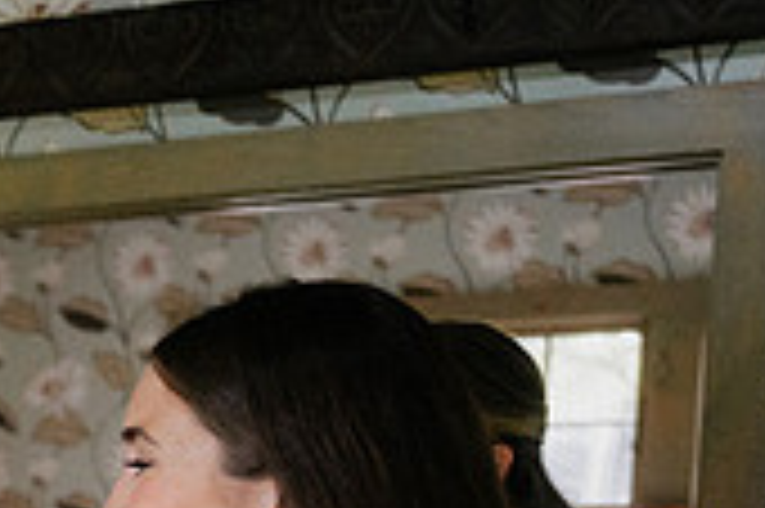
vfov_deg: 12.9
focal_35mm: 99
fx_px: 2102
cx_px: -351
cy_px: 829
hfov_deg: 18.5
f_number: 2.8
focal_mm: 29
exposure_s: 1/200
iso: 2000
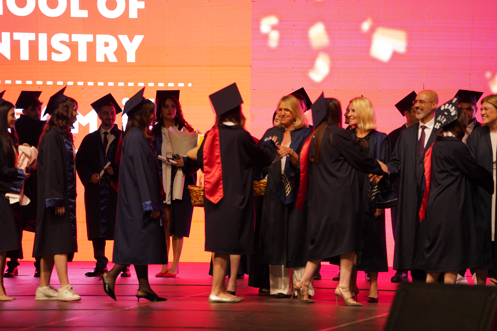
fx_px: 2761
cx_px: 248
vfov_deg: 6.9
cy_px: 166
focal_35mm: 200
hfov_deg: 10.3
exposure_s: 1/160
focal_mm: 200
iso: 500
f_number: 2.8
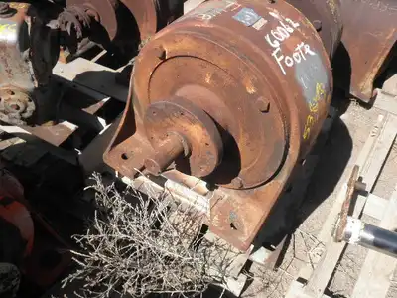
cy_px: 149
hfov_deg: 52.6
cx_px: 198
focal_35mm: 35
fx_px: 401
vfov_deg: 40.7
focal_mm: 6.1
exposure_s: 1/80
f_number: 9.1
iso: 64
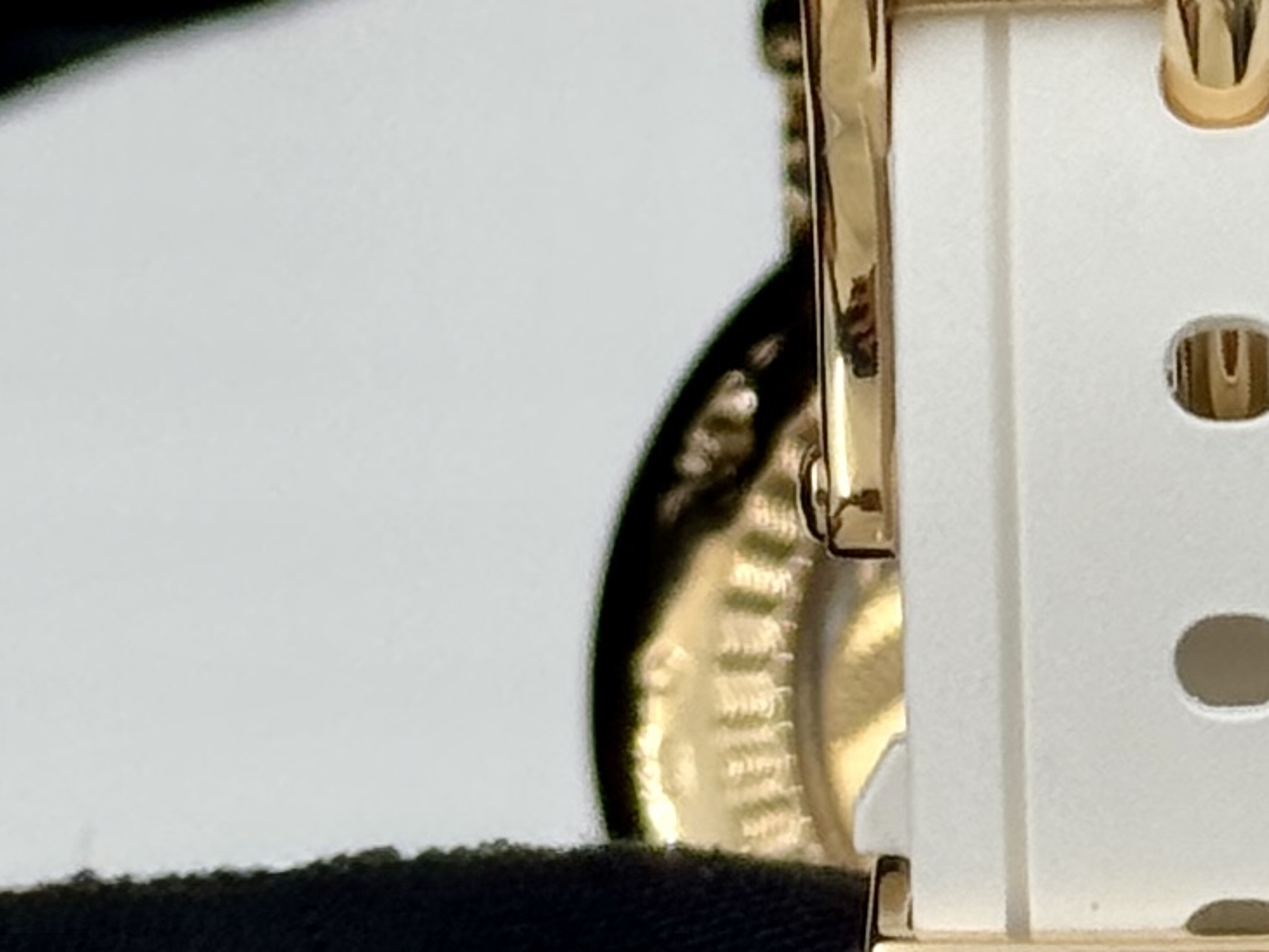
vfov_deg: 12.0
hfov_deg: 15.7
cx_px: 1232
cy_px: 300
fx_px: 4511
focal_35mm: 123
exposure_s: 1/577
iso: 64
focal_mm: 6.76
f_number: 1.78
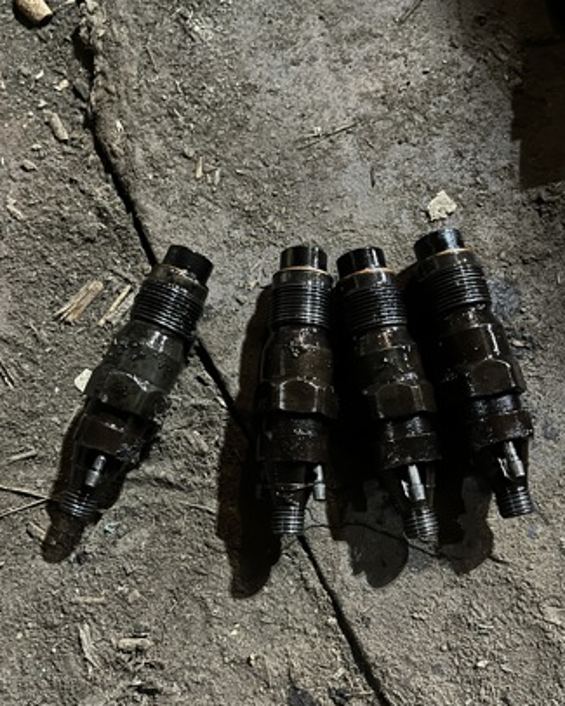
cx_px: 275
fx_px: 627
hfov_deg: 48.5
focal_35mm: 30
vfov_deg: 58.7
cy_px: 381
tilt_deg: -80.8
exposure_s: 1/13
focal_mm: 5.1
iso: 640
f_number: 1.6
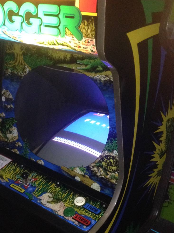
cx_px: 50
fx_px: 369
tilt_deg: -25.4
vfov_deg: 34.9
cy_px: 131
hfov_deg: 26.3
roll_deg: -3.3
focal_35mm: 55
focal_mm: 4.12
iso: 400
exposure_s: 1/16
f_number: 2.4
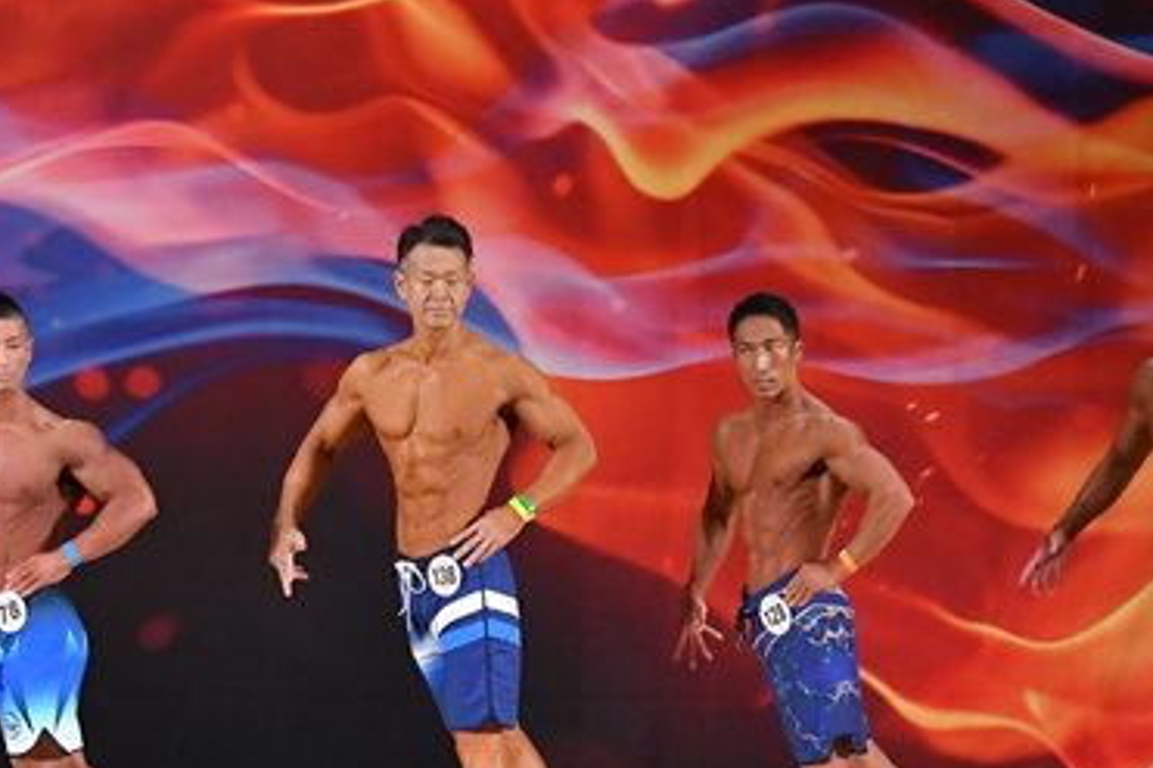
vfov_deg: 5.3
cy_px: 538
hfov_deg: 8.0
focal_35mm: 257
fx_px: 8227
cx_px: 468
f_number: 5.6
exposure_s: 1/400
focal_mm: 82
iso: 3200
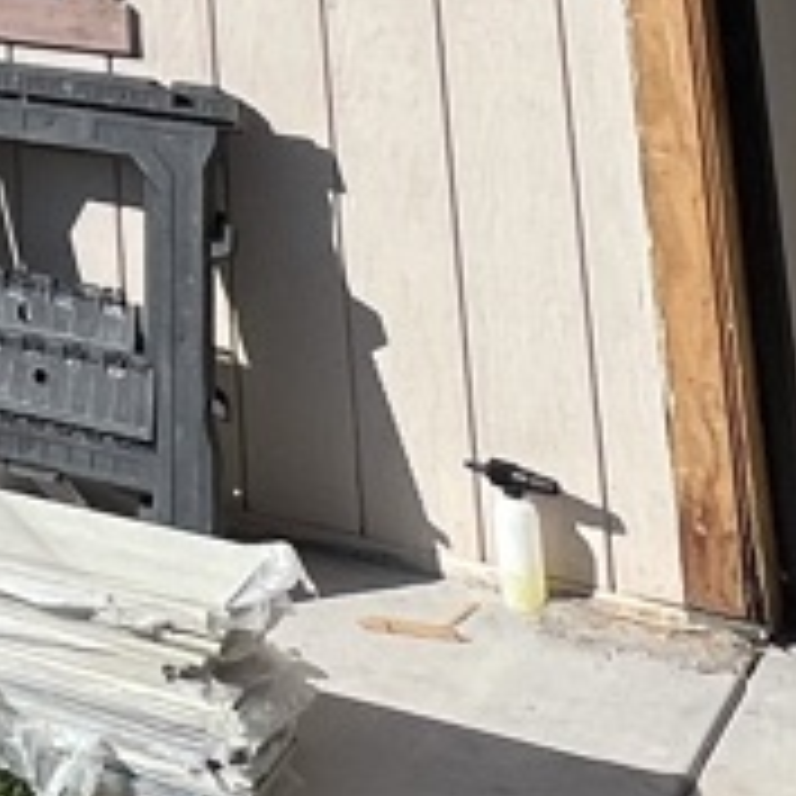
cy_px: -863
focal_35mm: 91
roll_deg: +0.6
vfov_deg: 15.0
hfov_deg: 15.9
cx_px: -684
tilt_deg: +9.2
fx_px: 2367
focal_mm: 1.57
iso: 32
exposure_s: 1/3040
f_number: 1.8
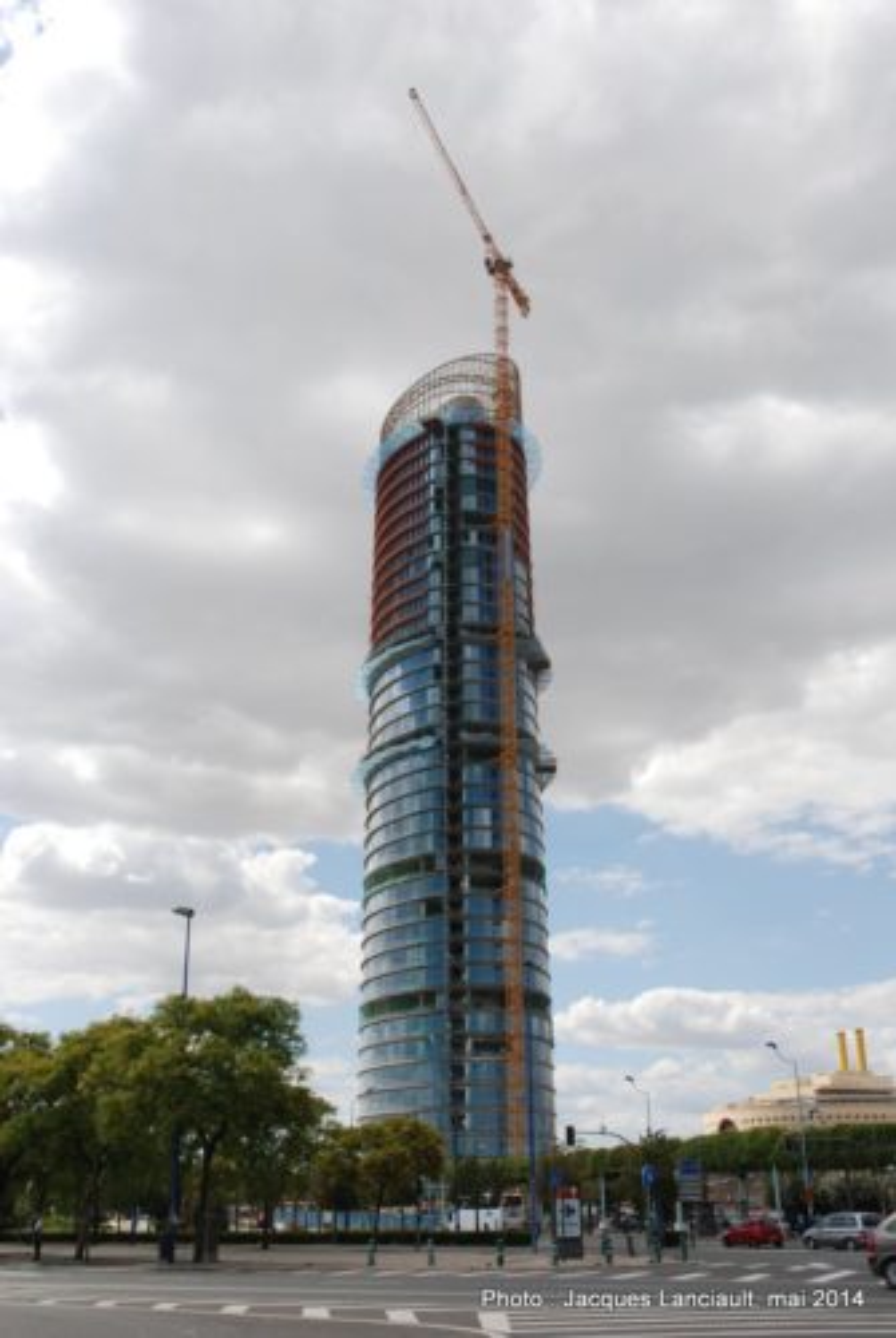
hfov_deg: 37.0
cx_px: 448
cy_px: 669
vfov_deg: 53.1
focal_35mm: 36
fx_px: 1339
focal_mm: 24
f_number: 8
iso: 100
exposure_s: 1/250
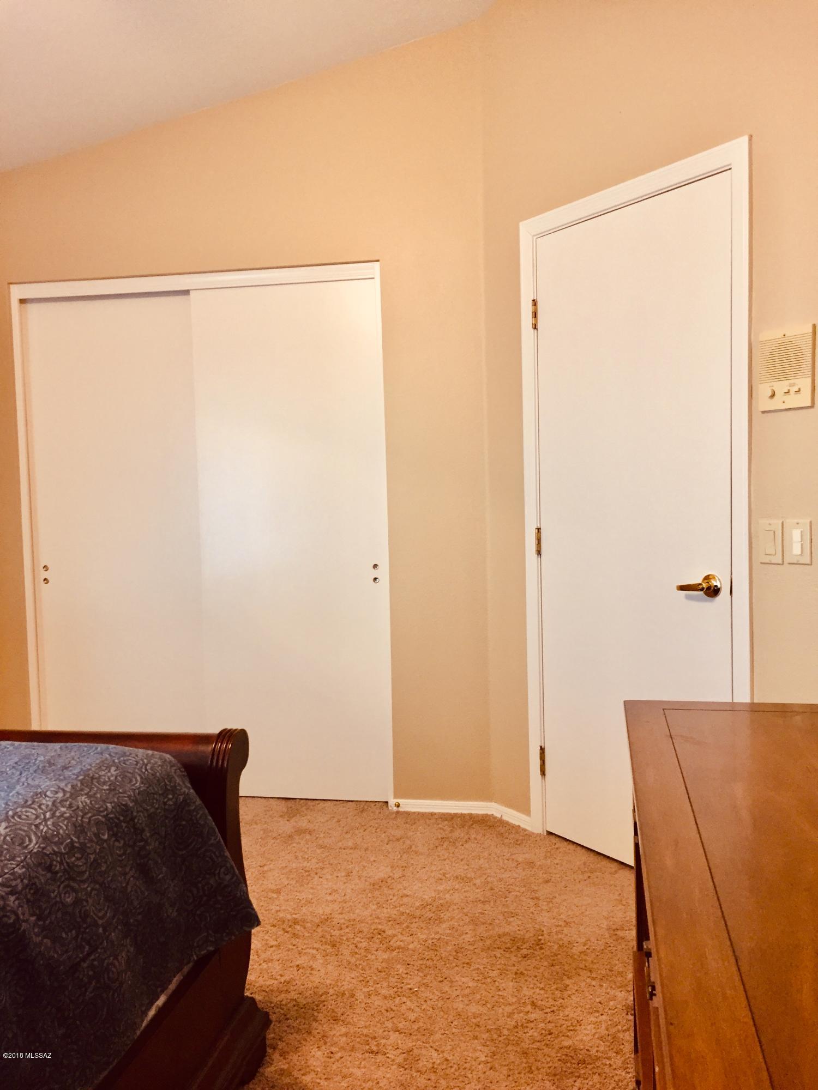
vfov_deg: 61.7
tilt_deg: -1.9
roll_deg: +1.1
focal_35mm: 29
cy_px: 545
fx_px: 914
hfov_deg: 48.2
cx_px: 409
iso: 100
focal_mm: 4.15
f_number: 2.2
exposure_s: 1/30
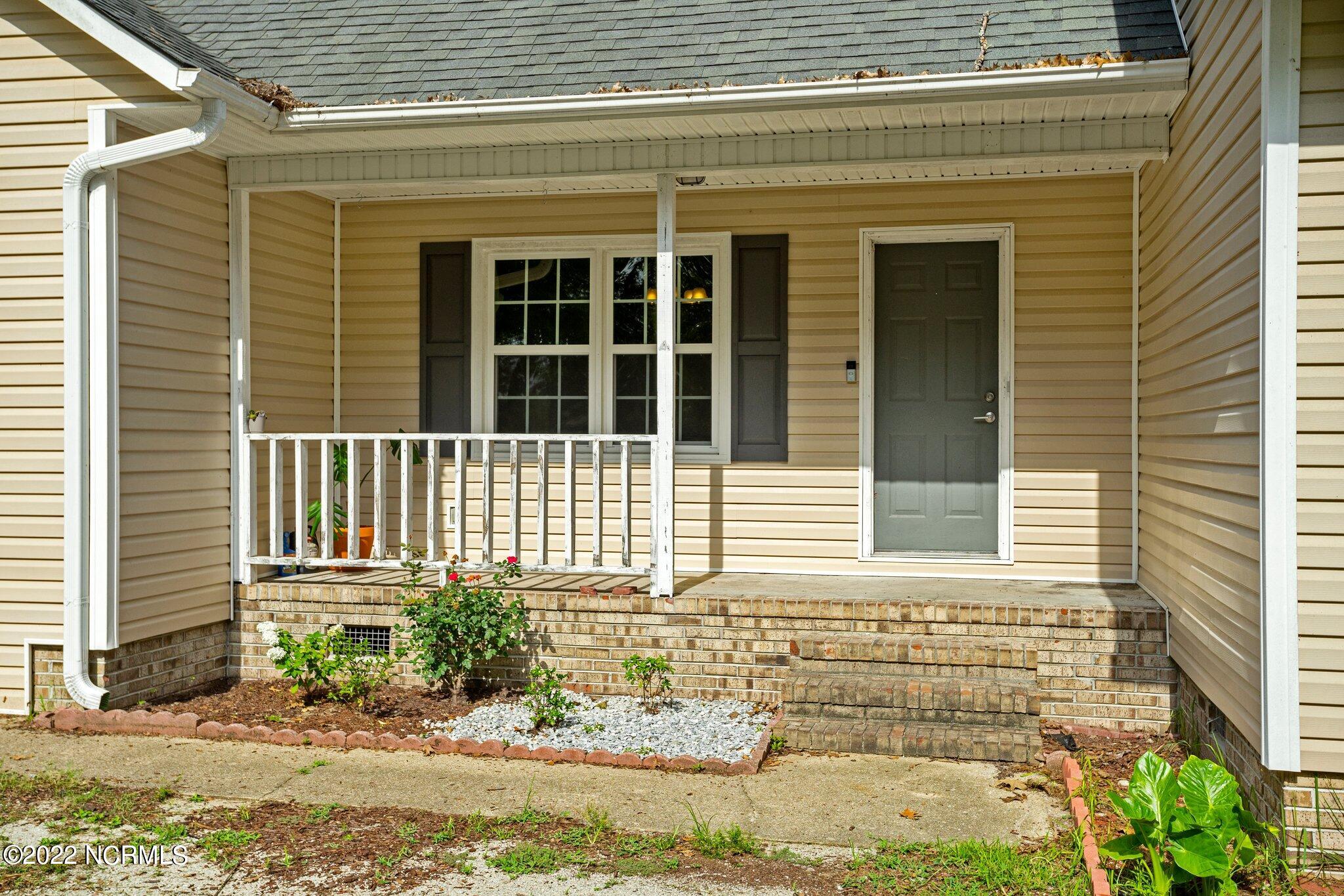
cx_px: 672
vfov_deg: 36.9
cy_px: 448
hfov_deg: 53.1
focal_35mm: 36
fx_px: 1344
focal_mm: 36
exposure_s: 1/800
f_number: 8
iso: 125
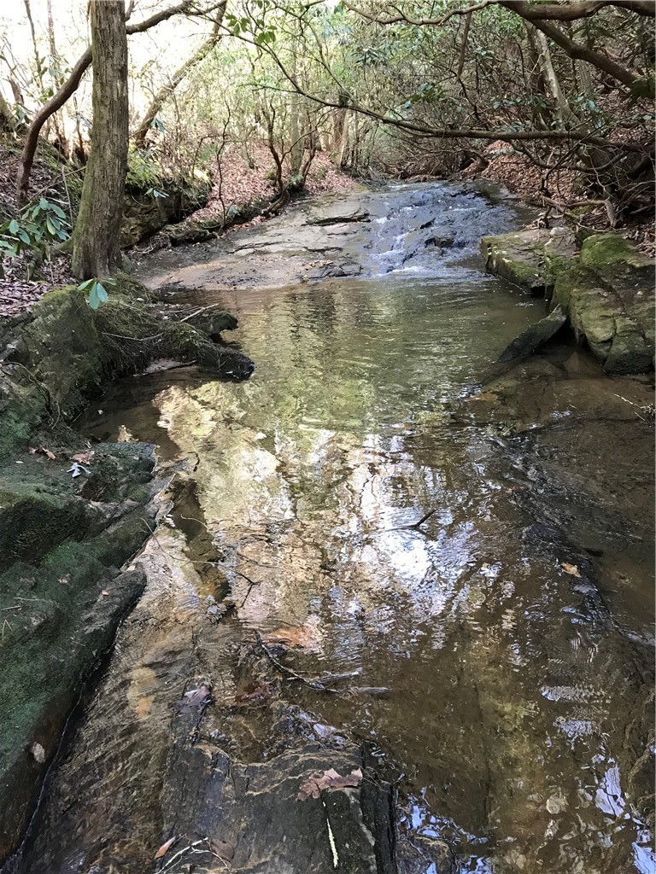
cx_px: 328
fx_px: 707
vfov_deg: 63.4
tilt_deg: -16.2
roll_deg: +5.9
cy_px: 437
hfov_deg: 49.7
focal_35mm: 28
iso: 40
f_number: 1.8
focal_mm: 3.99
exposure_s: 1/24
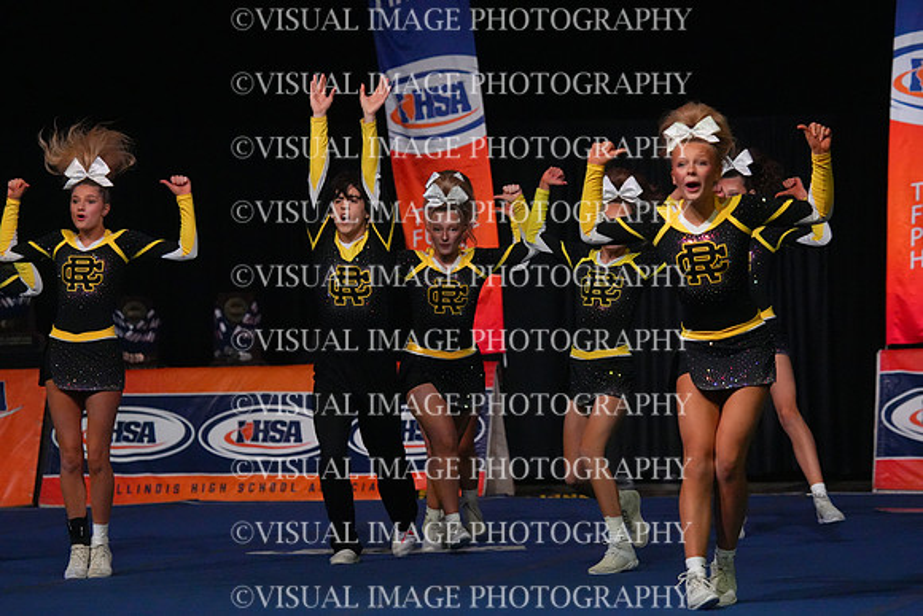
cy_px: 308
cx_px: 462
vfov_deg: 6.9
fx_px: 5129
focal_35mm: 200
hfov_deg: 10.3
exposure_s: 1/1250
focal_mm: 200
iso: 16000
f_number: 5.6
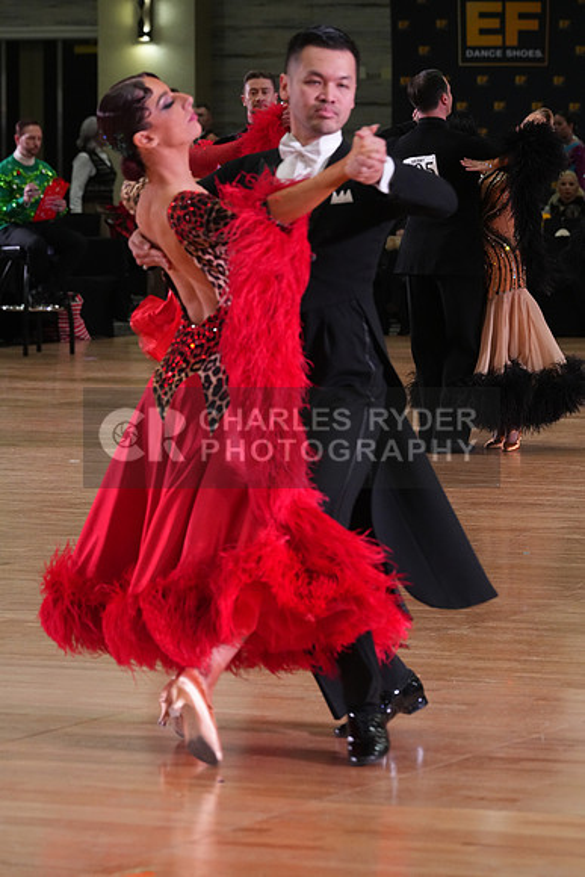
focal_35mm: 192
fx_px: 4677
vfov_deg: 10.7
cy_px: 438
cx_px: 292
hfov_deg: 7.2
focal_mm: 192
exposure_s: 1/200
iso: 4000
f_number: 8
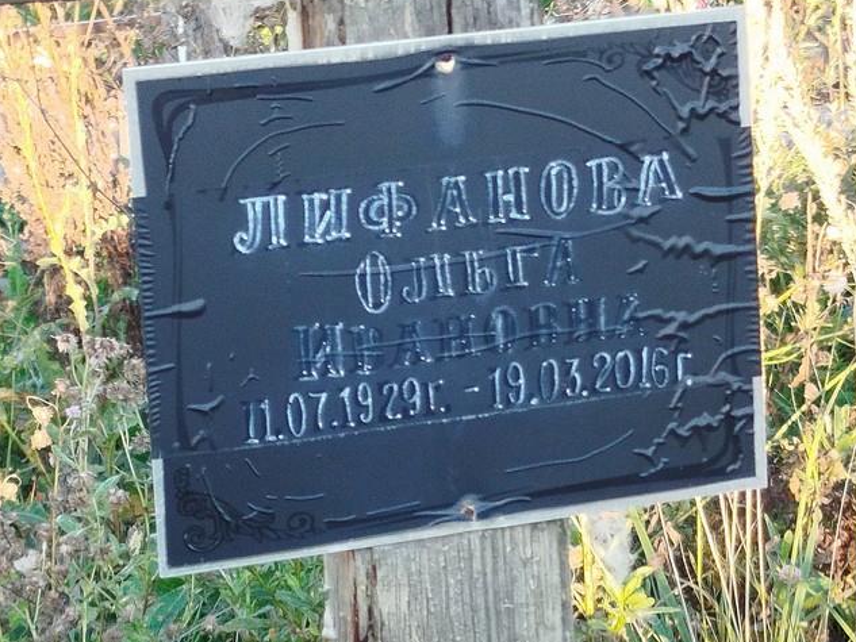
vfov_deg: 30.3
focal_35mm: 48
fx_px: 1187
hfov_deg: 39.5
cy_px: 322
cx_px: 496
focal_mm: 5.31
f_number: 1.7
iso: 50
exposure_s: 1/50
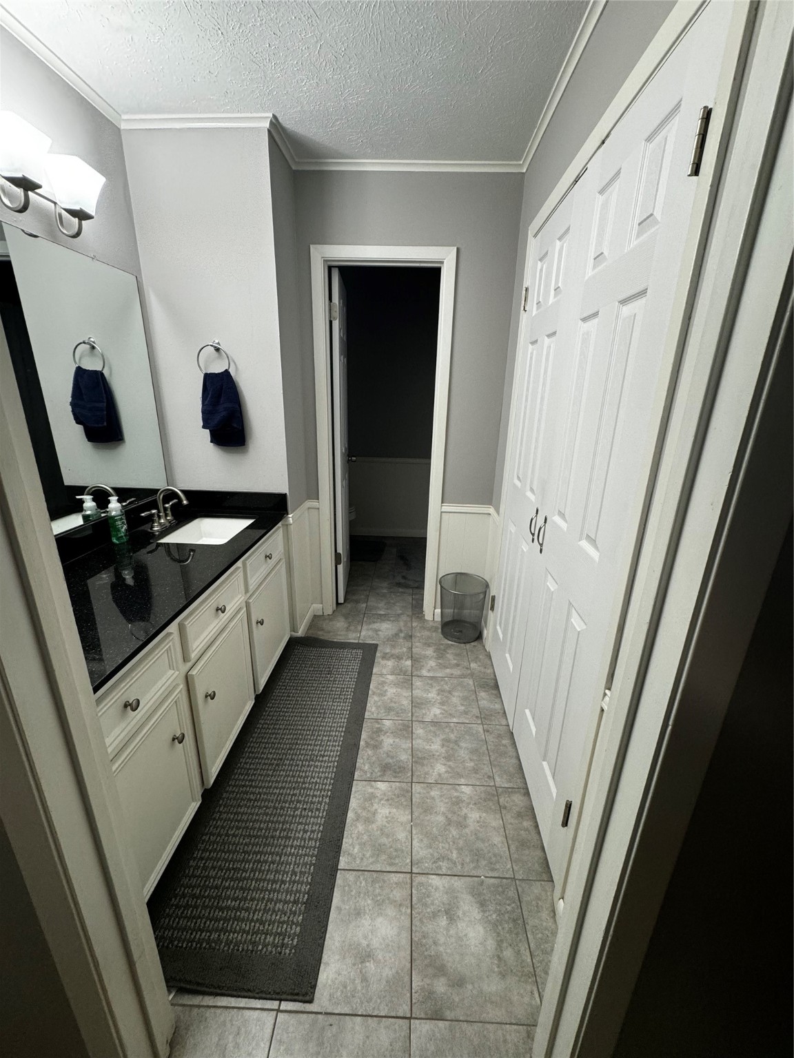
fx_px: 428
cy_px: 529
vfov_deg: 102.1
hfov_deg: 85.7
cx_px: 397
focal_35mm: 14
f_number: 2.2
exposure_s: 1/60
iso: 160
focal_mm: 2.22
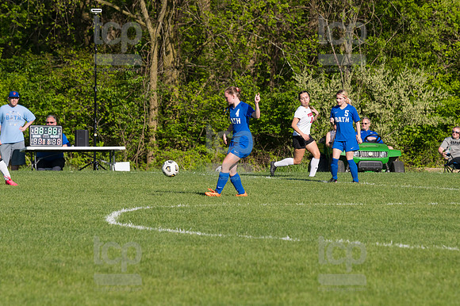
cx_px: 230
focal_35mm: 300
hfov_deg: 6.9
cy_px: 153
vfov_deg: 4.6
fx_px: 3831
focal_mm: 200
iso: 250
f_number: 5.6
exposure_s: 1/1600
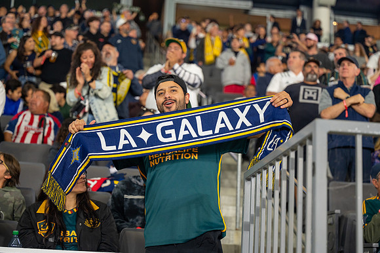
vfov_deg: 19.4
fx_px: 738
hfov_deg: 28.9
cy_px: 126
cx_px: 190
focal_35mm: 70
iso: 1600
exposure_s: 1/200
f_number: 2.8
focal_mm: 70
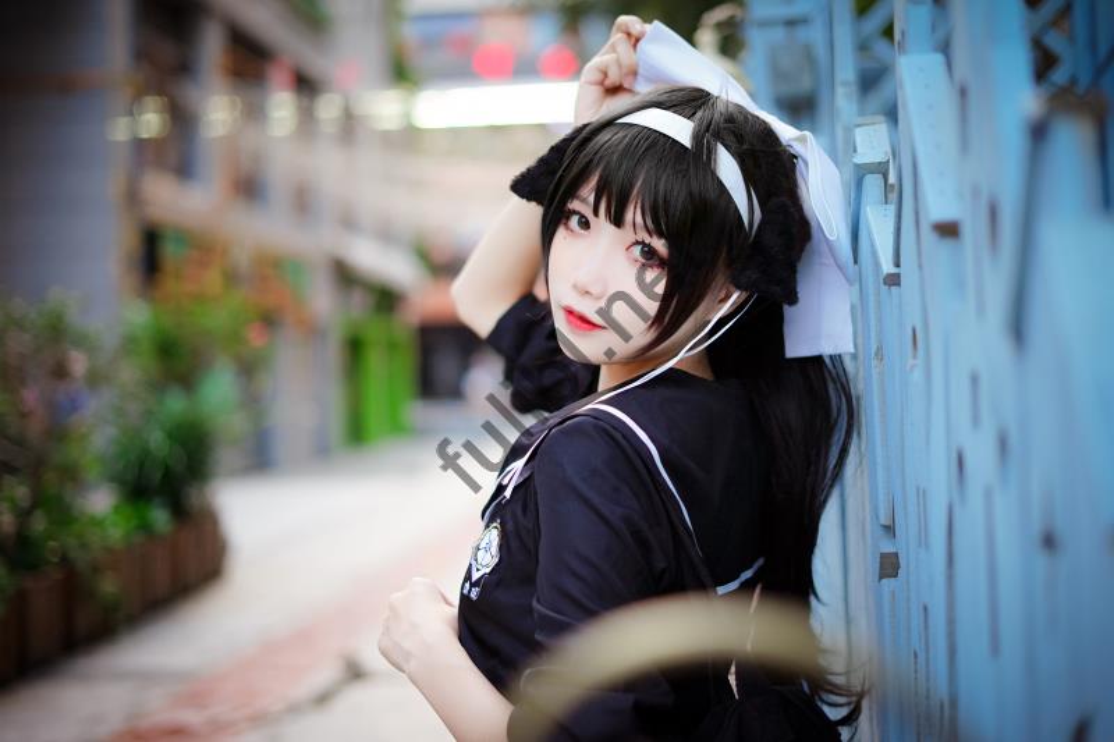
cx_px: 557
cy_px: 371
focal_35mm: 50
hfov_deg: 39.6
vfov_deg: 27.0
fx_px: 1547
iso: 400
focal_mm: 50
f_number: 1.8
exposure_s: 1/80
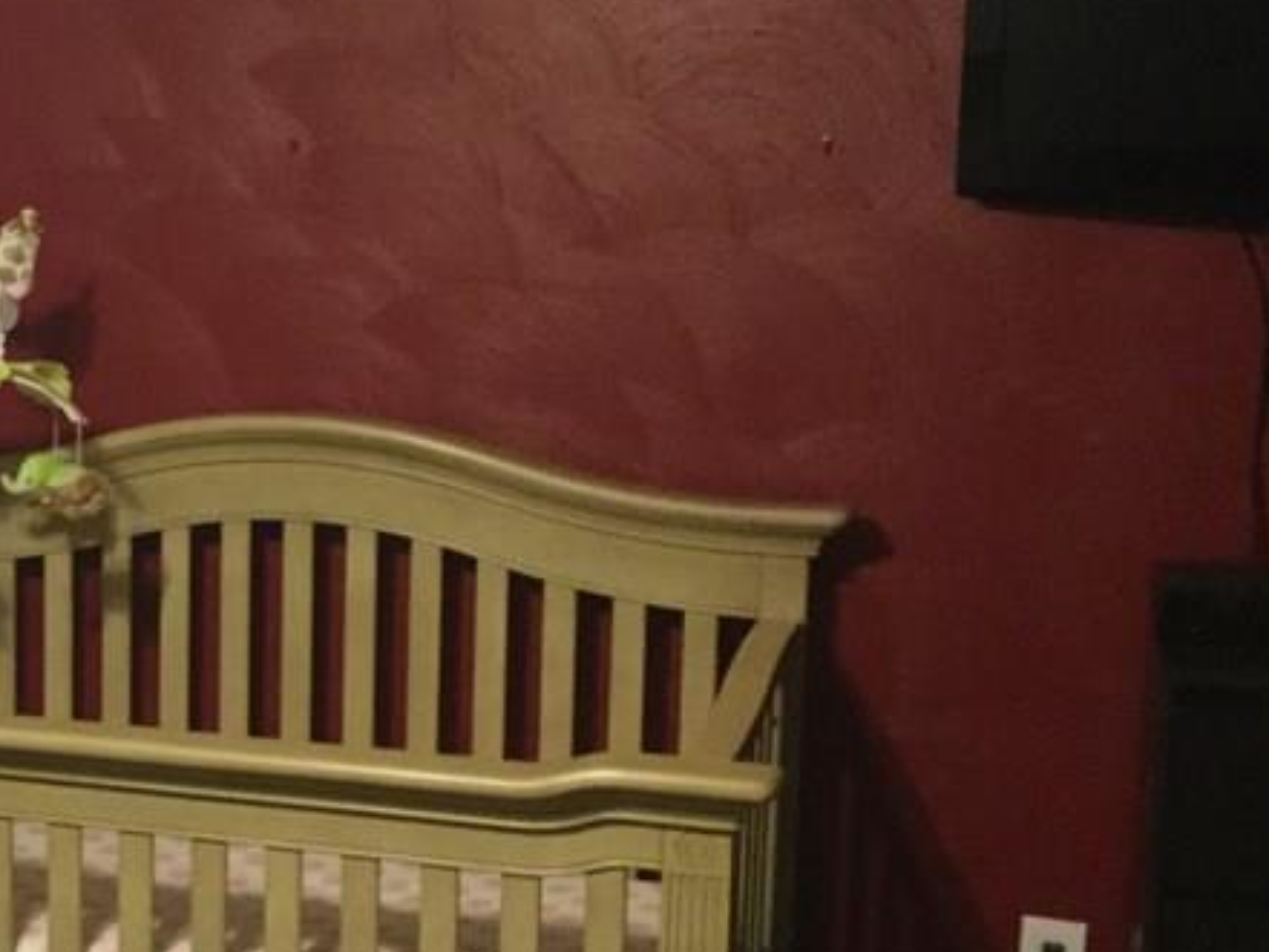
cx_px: -167
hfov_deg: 24.9
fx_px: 2640
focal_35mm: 72
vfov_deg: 20.4
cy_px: 555
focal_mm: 3.3
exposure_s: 1/17
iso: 200
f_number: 2.4
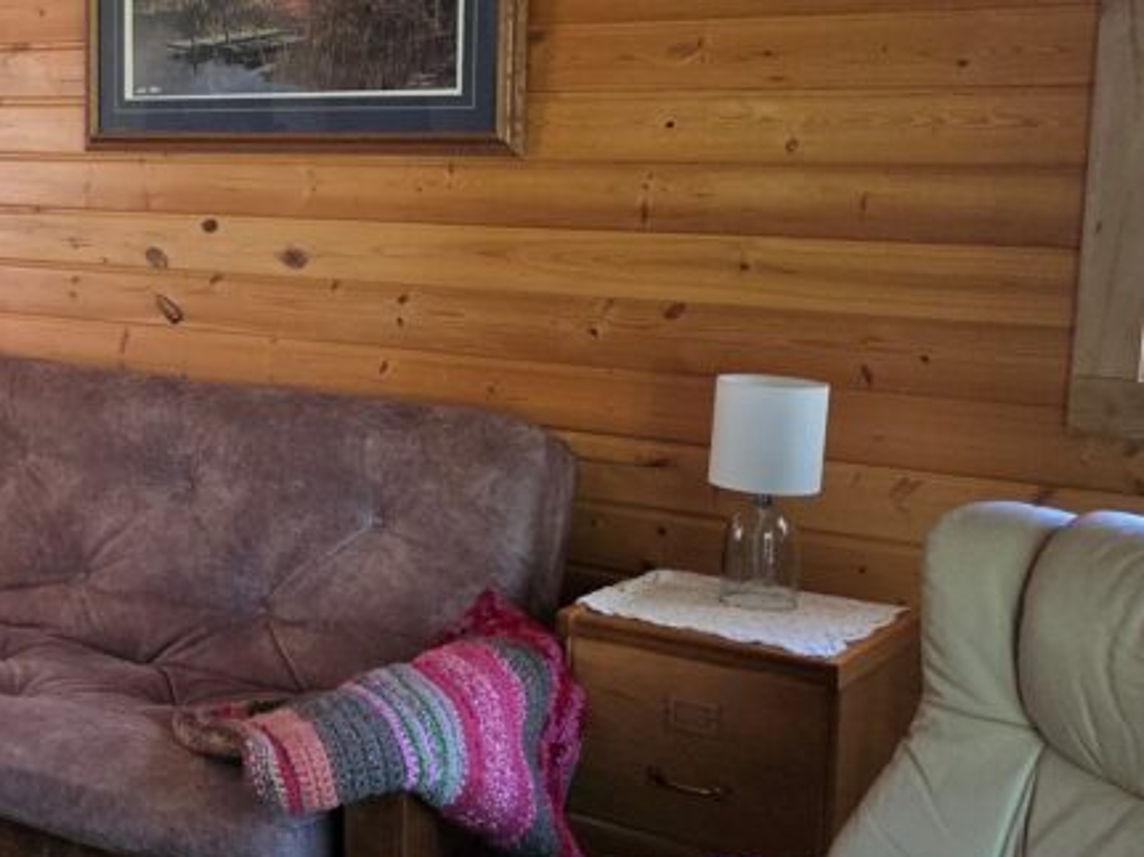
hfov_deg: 29.7
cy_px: 340
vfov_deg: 25.6
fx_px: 1883
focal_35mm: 57
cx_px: -179
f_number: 1.7
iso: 250
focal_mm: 6.3
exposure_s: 1/120
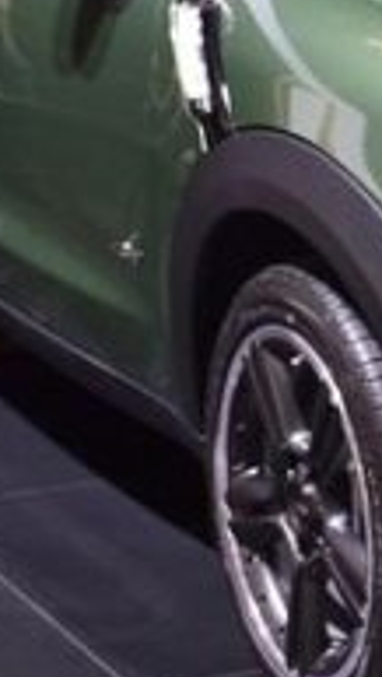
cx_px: 592
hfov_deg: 7.1
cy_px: 205
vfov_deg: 12.7
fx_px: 3034
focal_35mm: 169
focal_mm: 26
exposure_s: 1/60
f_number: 4.2
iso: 500
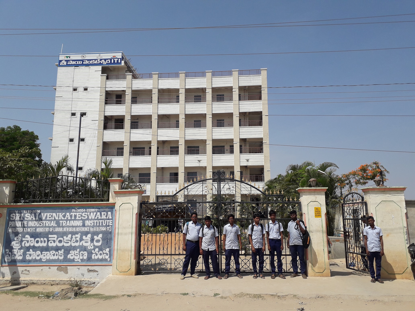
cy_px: 156
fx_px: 324
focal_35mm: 27
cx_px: 208
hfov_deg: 65.3
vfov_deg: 51.4
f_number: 1.9
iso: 40
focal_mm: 3.6
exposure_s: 1/2584
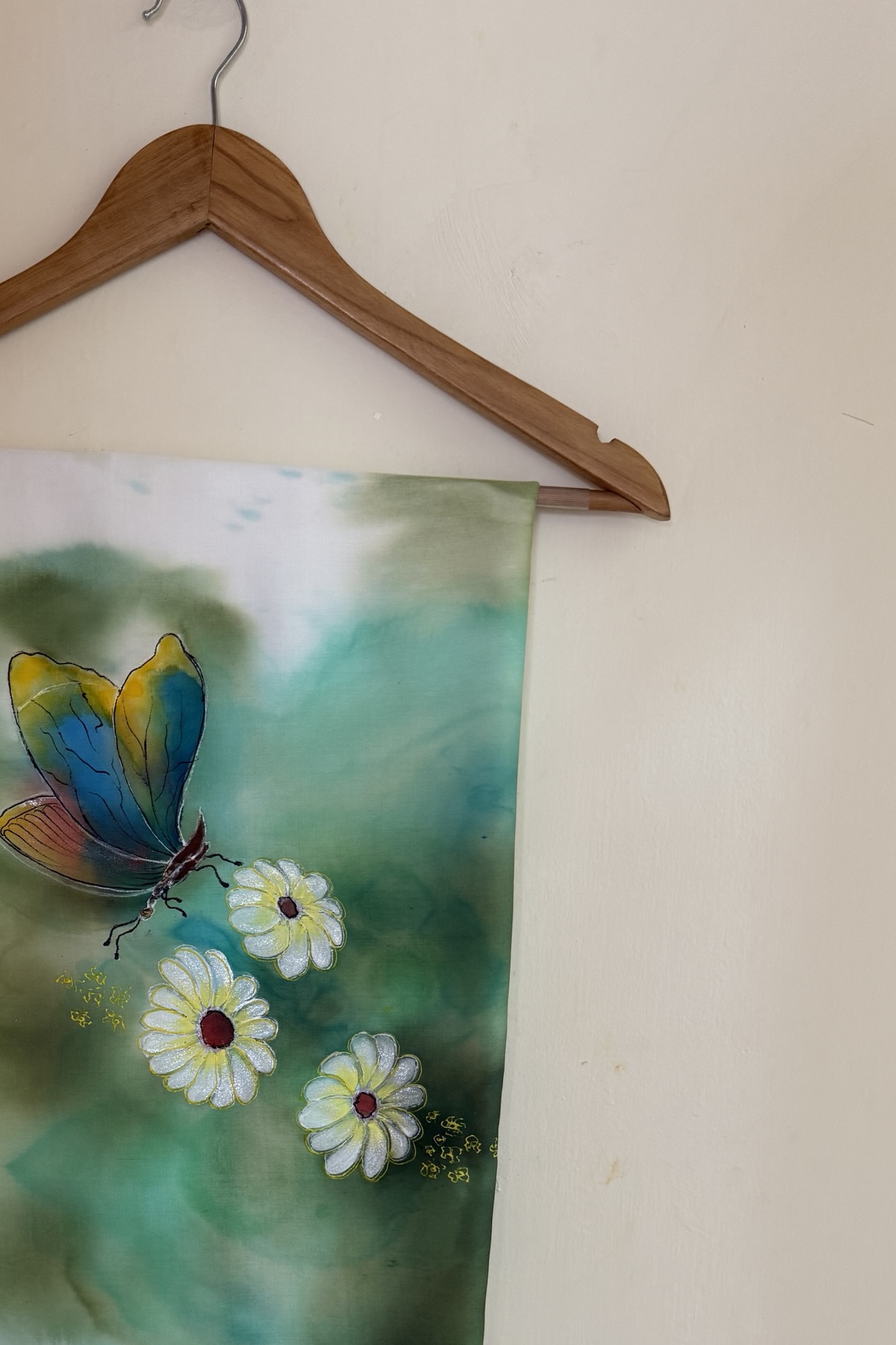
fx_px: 1344
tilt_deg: -6.4
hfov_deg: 35.9
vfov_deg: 51.8
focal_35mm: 36
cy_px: 928
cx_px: 208
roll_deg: -0.6
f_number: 1.78
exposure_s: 1/50
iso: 160
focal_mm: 6.76
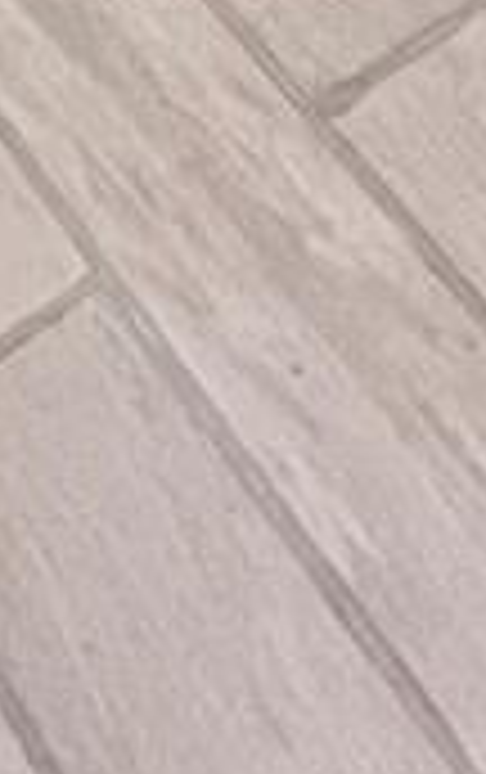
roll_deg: +2.4
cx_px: -396
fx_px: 2028
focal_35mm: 96
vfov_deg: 10.4
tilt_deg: -8.1
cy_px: -1755
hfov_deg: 12.5
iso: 400
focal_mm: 1.57
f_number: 1.8
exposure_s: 1/60
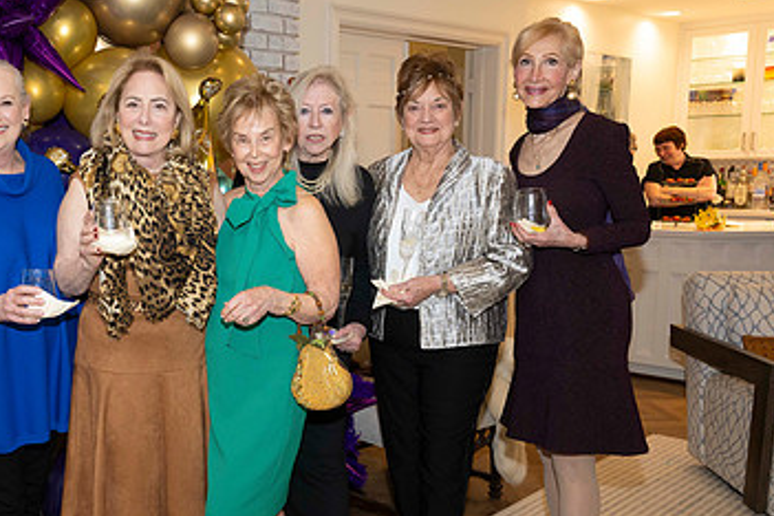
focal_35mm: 43
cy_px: 310
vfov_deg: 31.1
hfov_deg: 44.4
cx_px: 223
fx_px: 924
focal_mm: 26
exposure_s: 1/80
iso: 800
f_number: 5.6
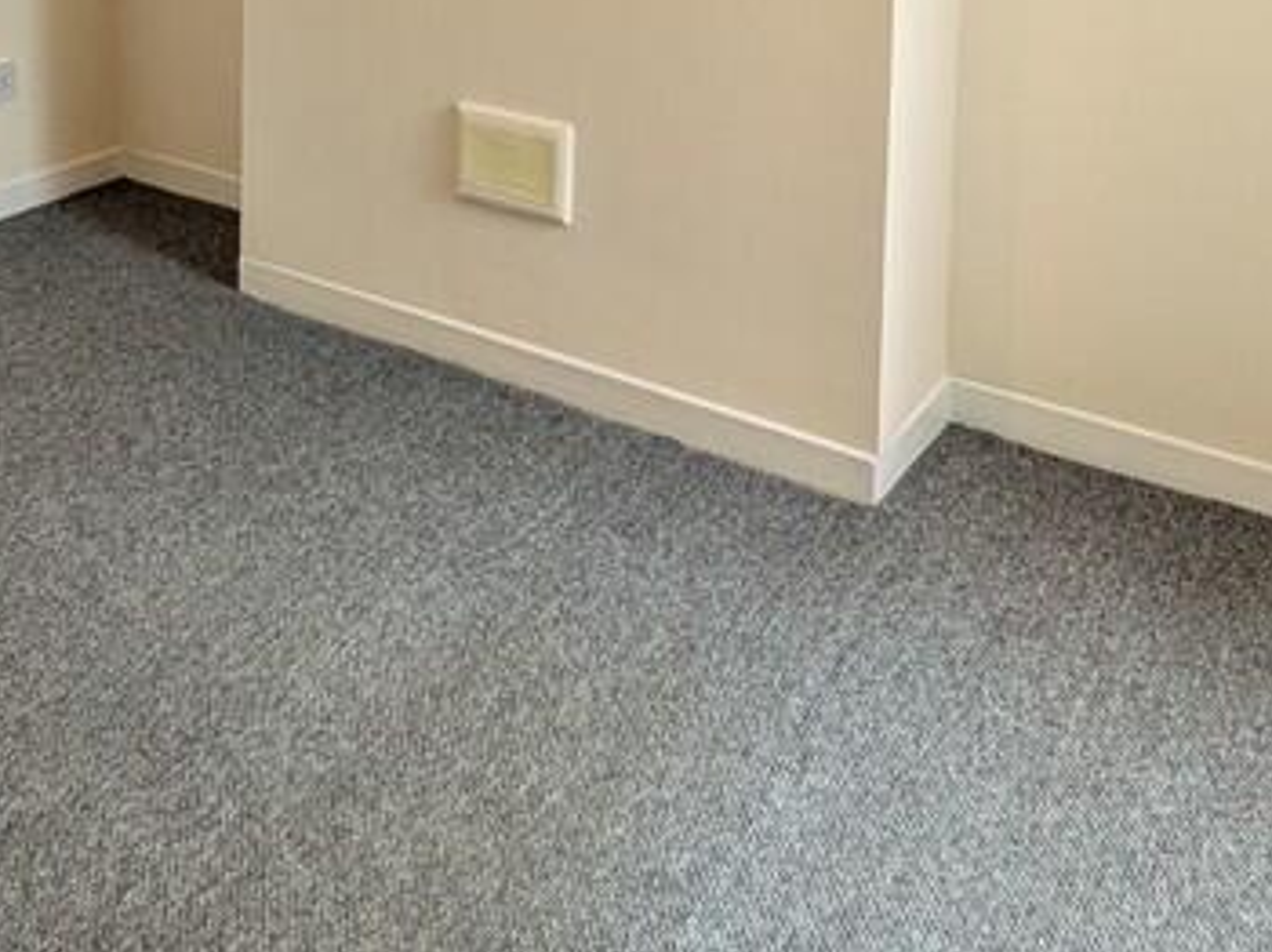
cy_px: -145
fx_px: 1506
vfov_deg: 30.6
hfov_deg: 45.4
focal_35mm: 41
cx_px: 476
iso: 48
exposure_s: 1/57.3
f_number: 2.2
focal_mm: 1.85
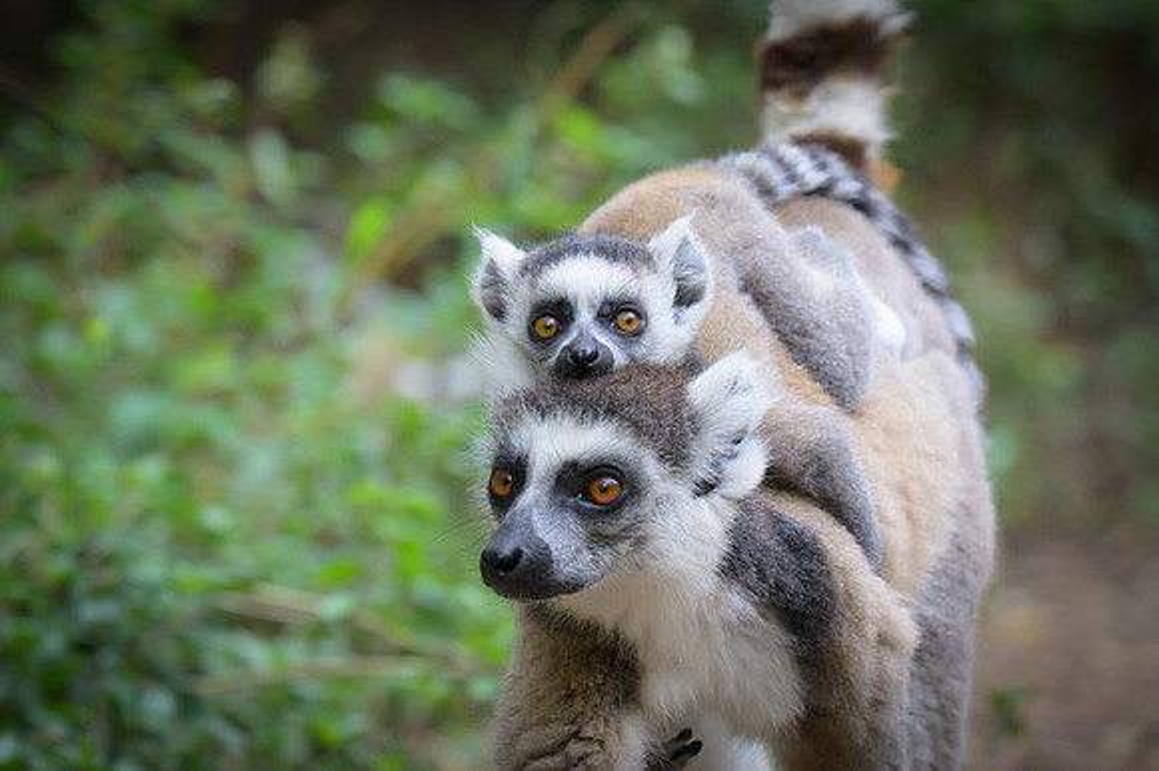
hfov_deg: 9.8
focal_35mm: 209
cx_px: 279
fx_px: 6715
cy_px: 391
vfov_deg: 6.6
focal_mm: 70
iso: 1600
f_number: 4
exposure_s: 1/1600
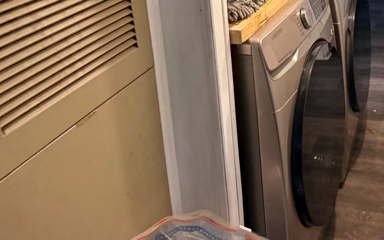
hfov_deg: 41.0
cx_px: 275
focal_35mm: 48
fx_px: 502
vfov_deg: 25.5
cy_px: 0
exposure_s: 1/60
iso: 400
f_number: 1.78
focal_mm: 6.76
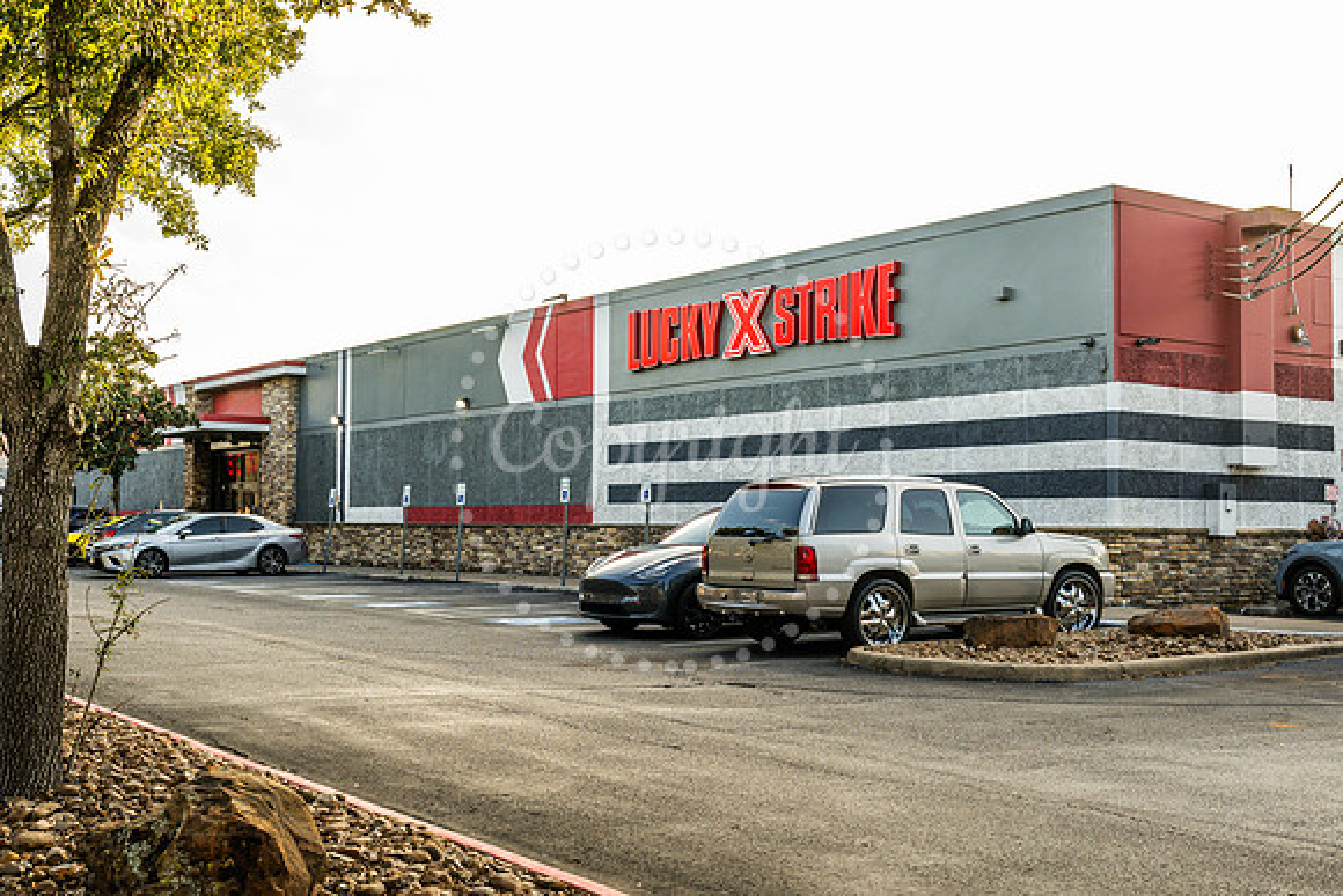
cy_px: 448
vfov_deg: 31.9
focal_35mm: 42
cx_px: 672
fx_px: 1567
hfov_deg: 46.4
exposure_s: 1/160
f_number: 8
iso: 320
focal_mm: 42
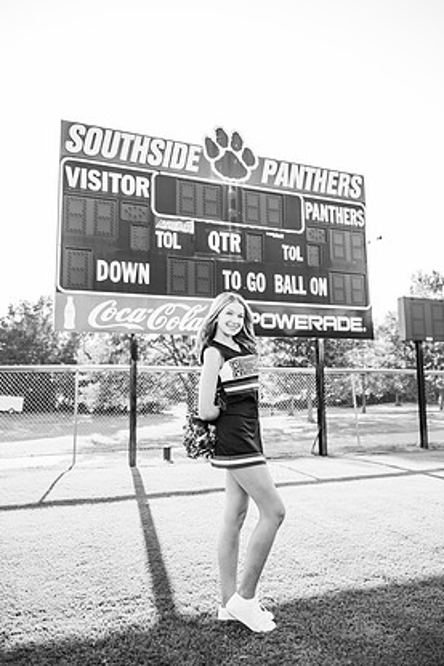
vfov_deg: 69.4
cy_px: 323
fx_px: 481
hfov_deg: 49.6
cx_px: 236
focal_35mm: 26
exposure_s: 1/800
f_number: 2.8
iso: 200
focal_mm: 24
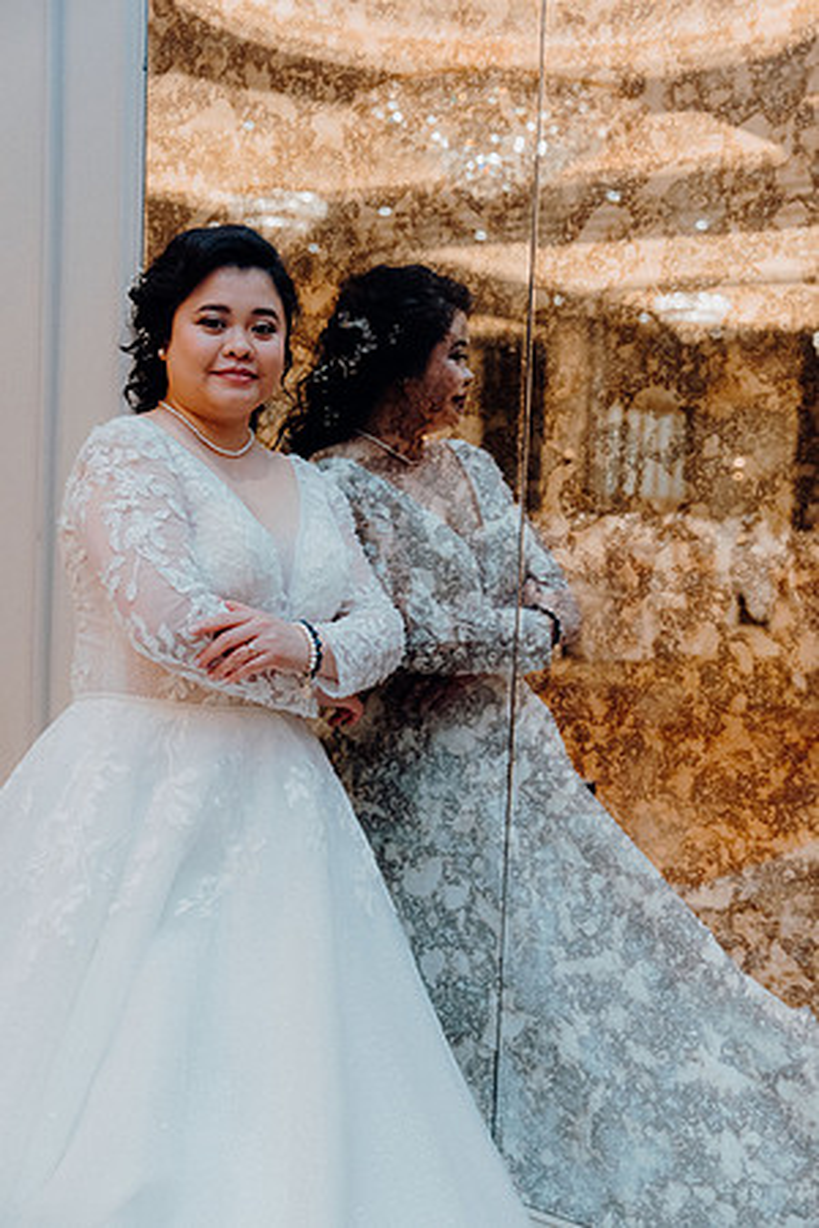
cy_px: 614
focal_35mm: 46
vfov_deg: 42.7
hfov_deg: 29.2
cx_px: 410
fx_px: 1570
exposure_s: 1/160
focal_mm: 46
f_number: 3.5
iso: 3200
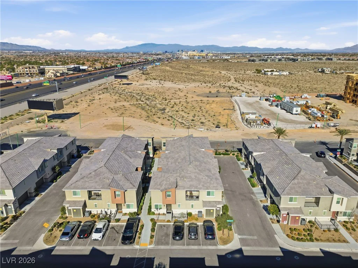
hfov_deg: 71.6
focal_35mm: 24
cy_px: 134
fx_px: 248
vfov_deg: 56.7
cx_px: 179
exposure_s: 1/6400
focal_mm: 6.7
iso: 110
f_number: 1.7
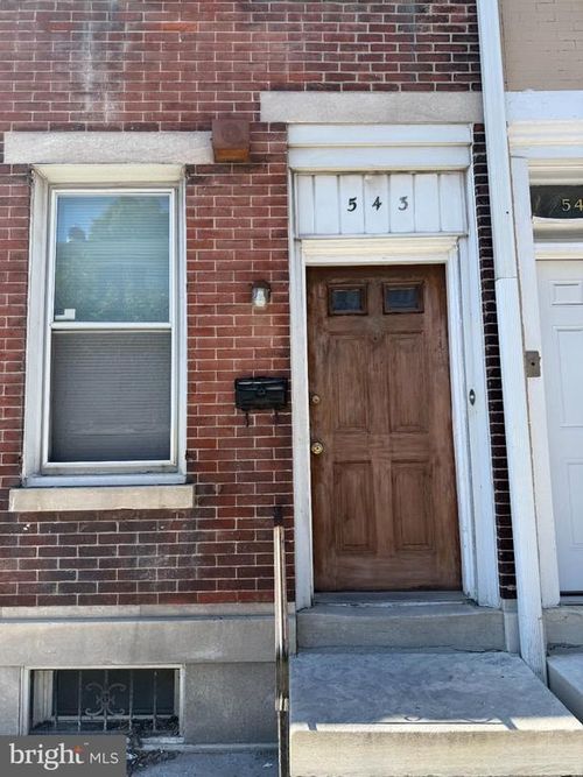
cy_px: 388
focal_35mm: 24
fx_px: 539
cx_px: 292
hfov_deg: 56.8
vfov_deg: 71.6
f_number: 1.78
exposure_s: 1/1522
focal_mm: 6.76
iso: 80
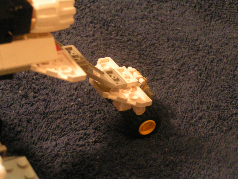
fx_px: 818
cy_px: 90
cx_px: 119
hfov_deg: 16.6
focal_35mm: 119
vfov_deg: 12.5
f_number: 3.5
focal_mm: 18.2
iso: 200
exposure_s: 1/10
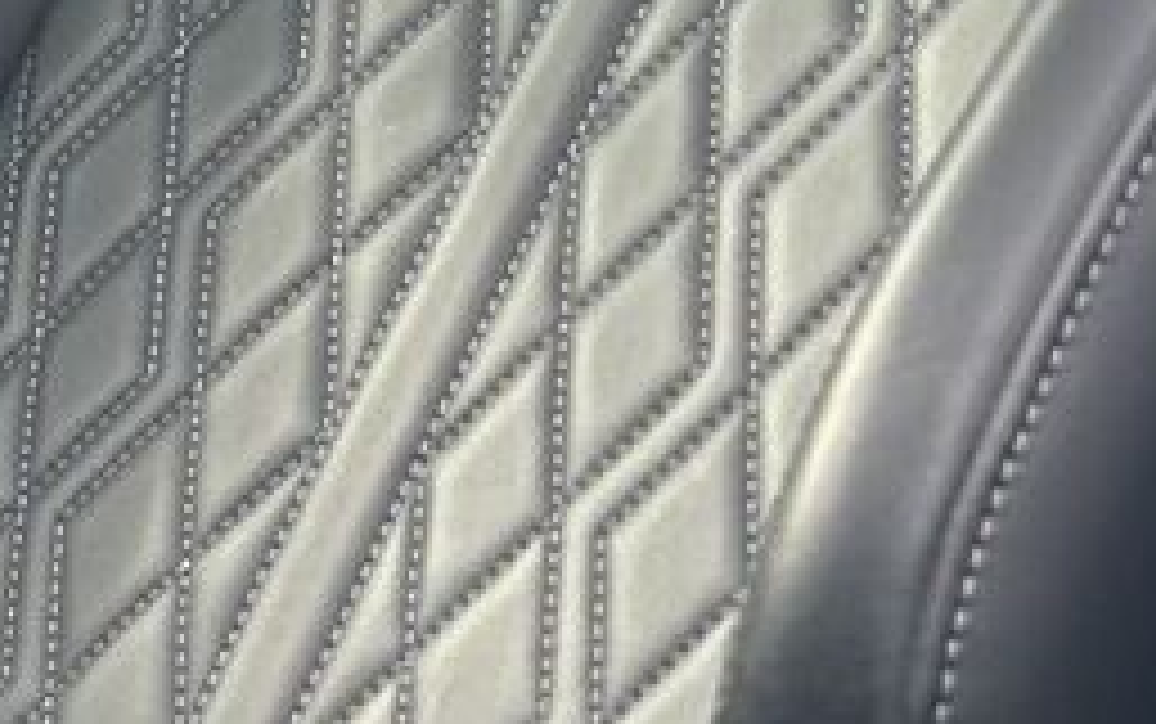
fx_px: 5328
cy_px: -845
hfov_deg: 11.5
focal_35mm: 169
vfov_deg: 7.4
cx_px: -920
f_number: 1.78
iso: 80
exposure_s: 1/570
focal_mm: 6.86
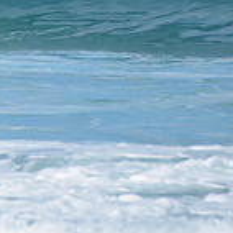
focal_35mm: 1742
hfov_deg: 1.0
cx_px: -195
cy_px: -65
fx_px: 13266
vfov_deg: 1.0
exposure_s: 1/2500
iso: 250
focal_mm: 500
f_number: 6.3
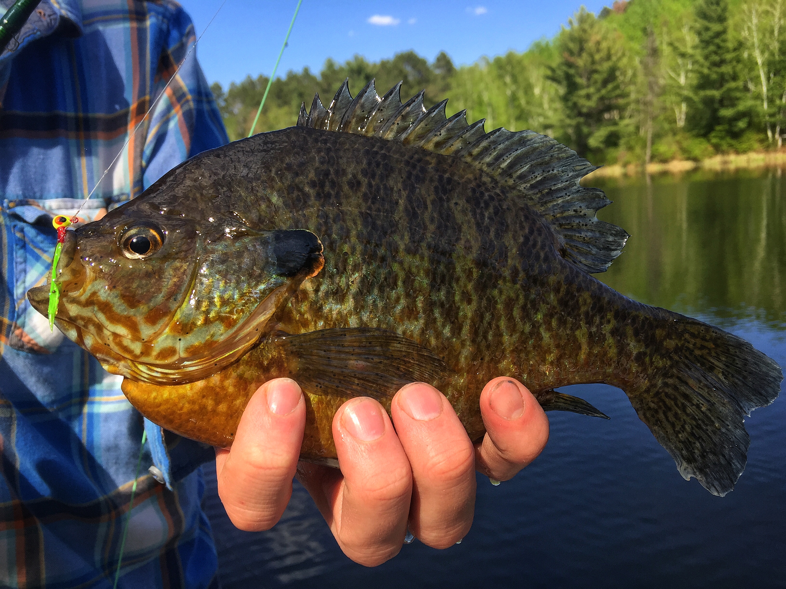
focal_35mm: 29
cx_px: 393
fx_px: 658
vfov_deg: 48.2
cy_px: 294
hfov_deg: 61.7
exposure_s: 1/807
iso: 32
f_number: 2.2
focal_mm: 4.15
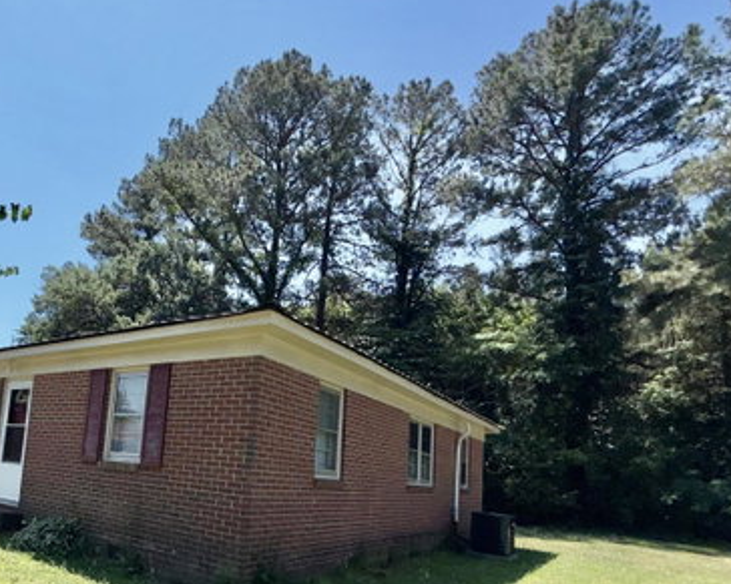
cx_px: 224
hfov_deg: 67.7
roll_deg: -4.7
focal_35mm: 24
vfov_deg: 56.9
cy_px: 407
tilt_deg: +6.3
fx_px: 519
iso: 16
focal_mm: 2.22
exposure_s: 1/2410
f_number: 2.2
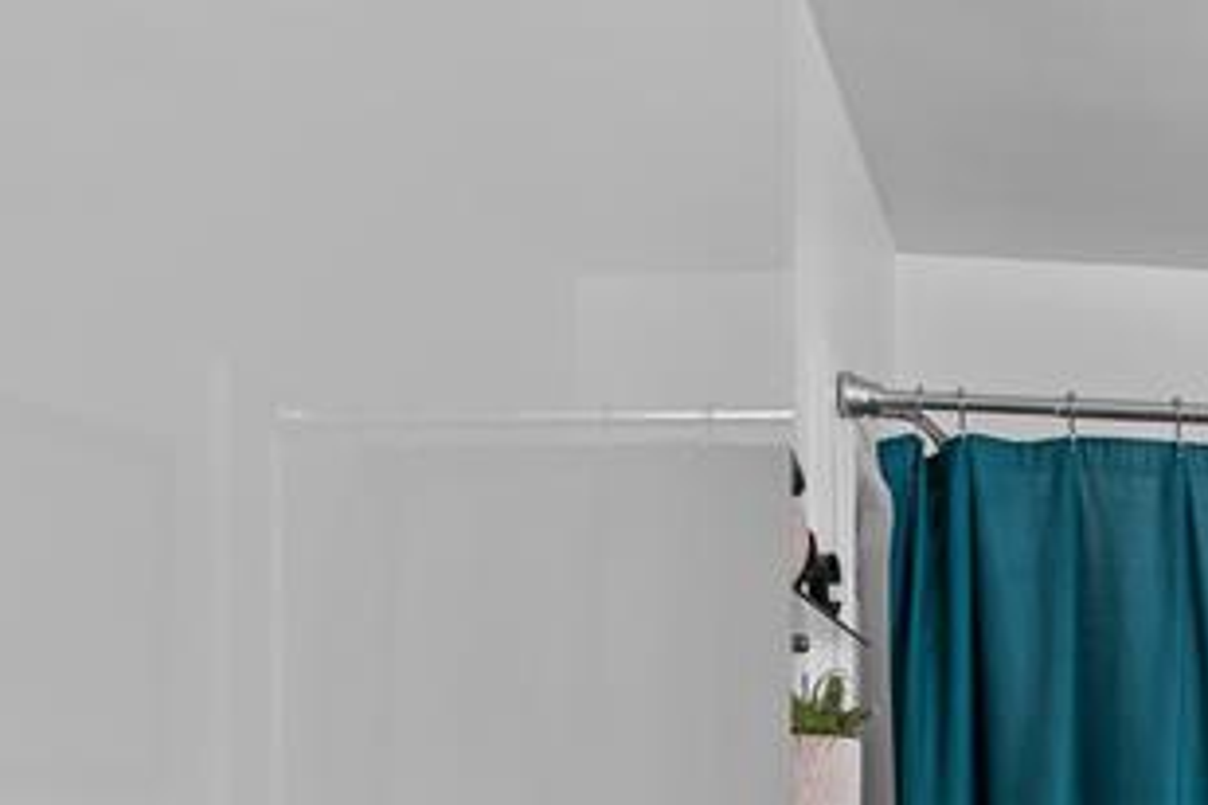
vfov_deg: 23.6
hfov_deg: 31.7
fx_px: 1778
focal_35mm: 53
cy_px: 922
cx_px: 1427
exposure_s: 1/30
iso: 1250
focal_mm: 16
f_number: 3.5
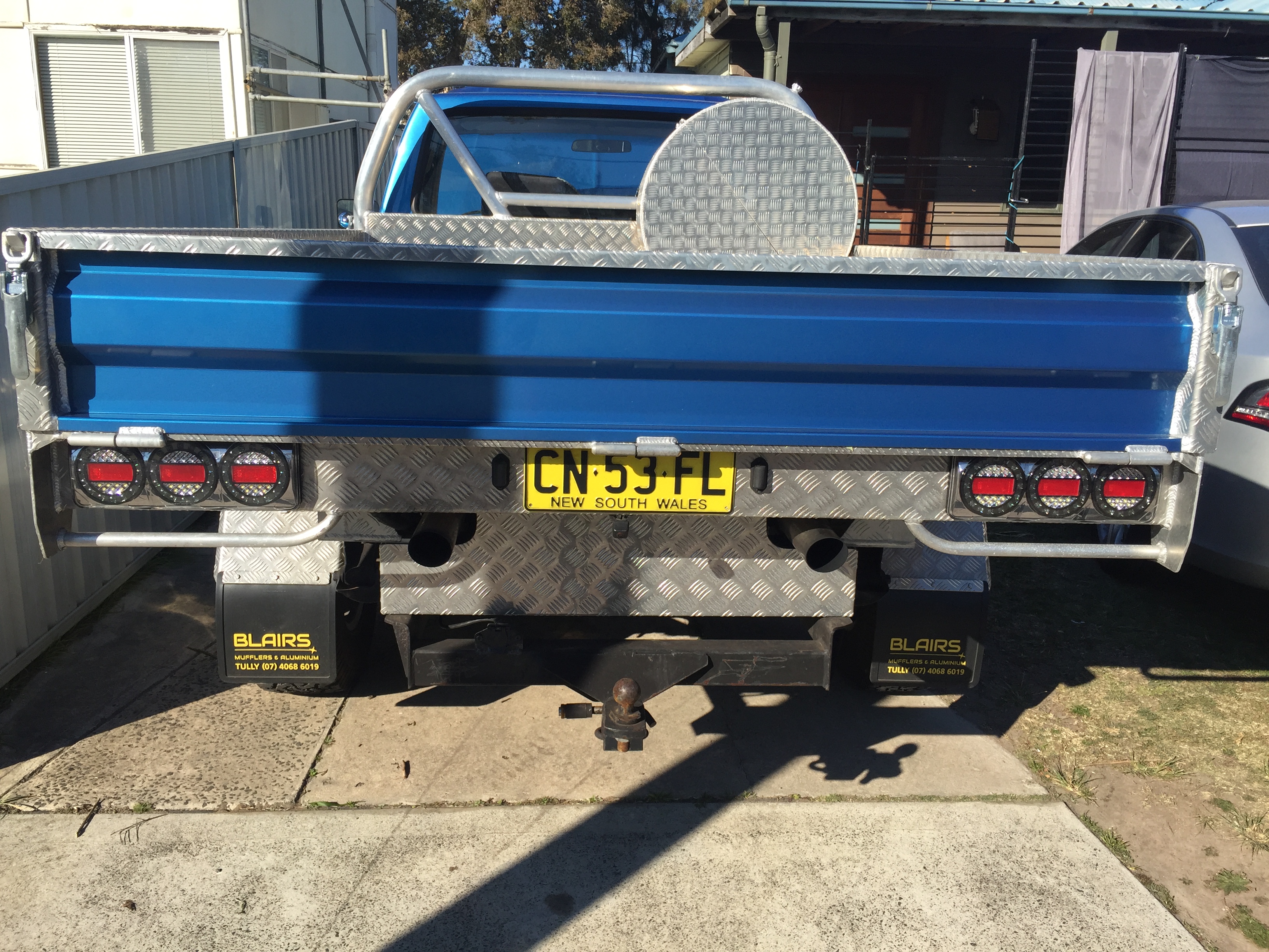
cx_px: 634
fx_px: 1063
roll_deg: -0.8
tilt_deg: -15.6
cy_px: 476
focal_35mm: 29
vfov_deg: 48.2
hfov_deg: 61.7
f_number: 2.2
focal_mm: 4.15
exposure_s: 1/1163
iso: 32
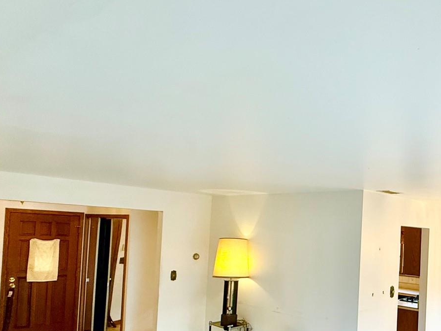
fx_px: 408
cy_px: 227
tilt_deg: +1.1
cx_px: 364
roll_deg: -2.6
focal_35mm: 32
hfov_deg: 52.4
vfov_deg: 43.4
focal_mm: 2.22
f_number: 2.2
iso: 160
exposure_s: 1/120
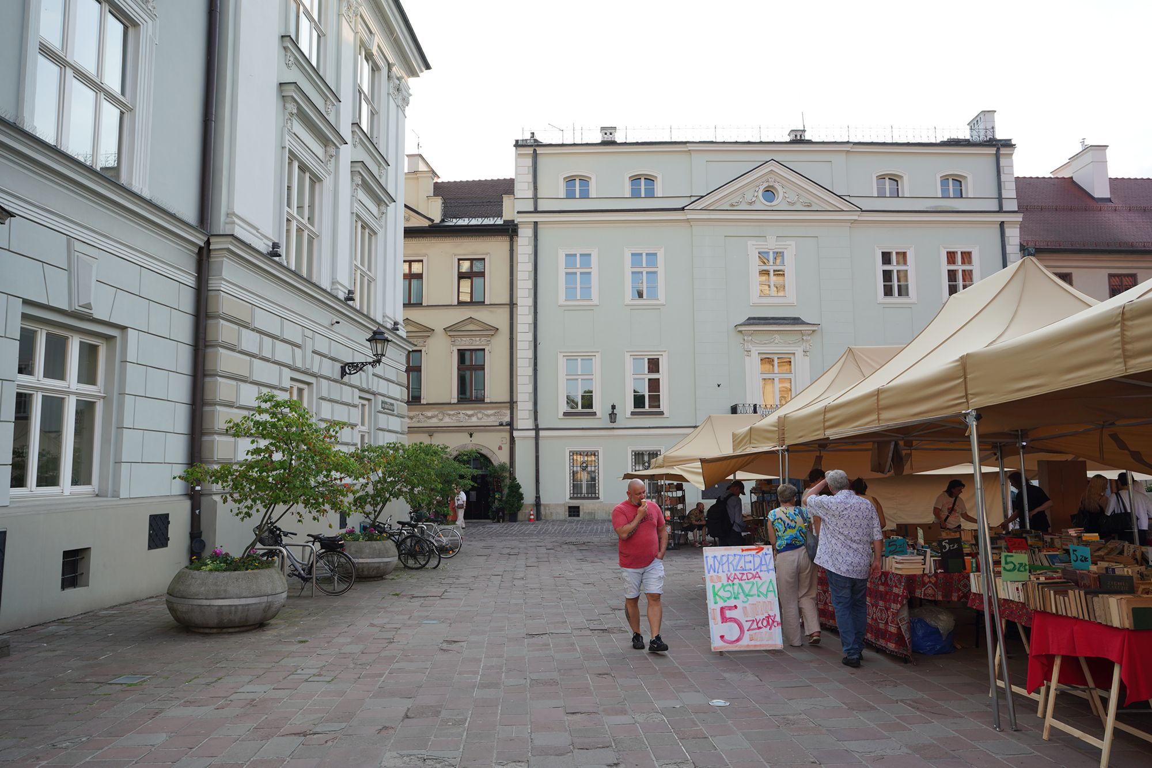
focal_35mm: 24
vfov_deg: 53.1
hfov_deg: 73.7
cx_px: 576
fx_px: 768
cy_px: 384
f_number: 7.1
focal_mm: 24
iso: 100
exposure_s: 1/100
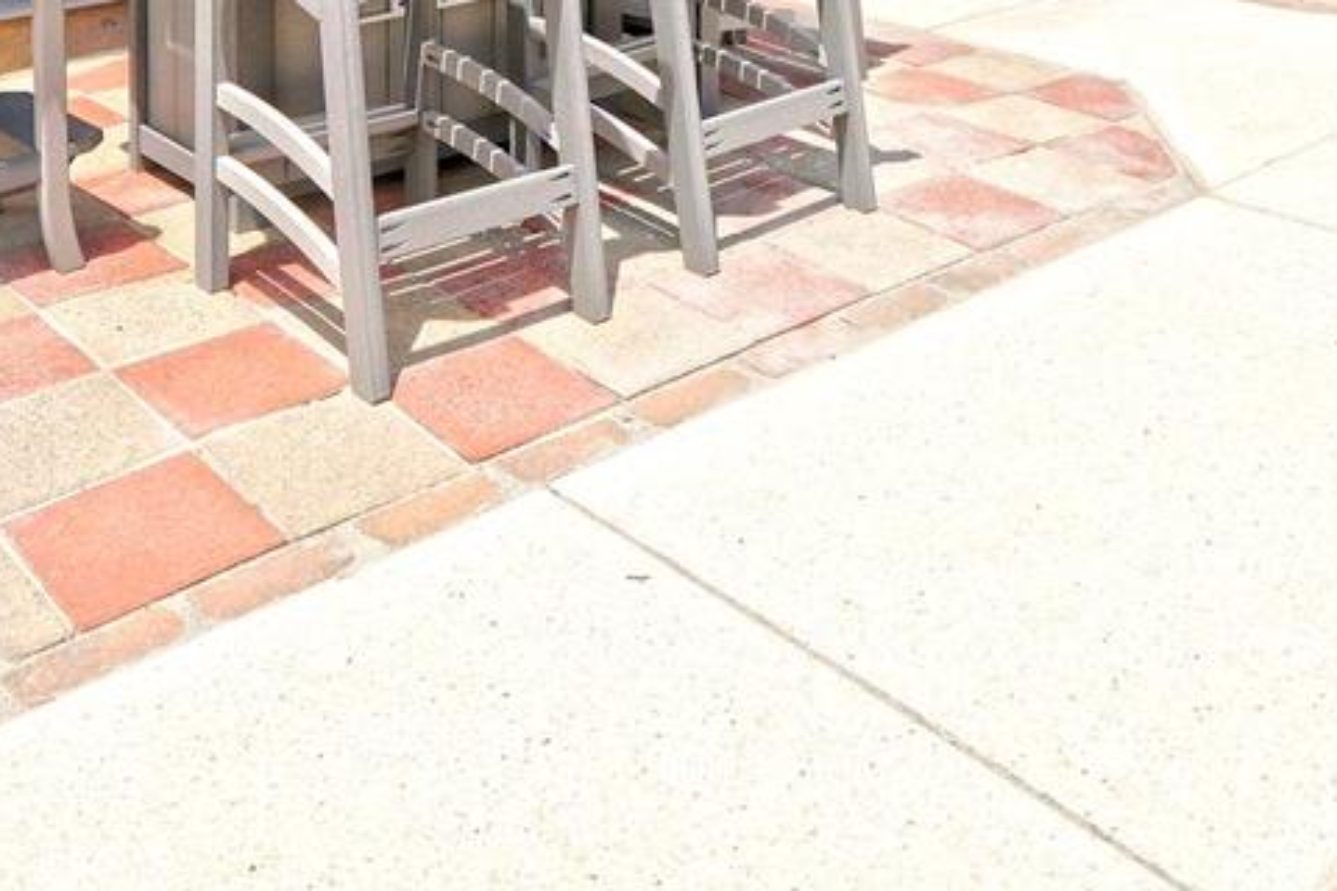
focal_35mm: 45
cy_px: -401
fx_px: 1671
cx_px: 657
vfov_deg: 24.2
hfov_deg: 43.6
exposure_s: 1/320
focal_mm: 10
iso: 100
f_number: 8
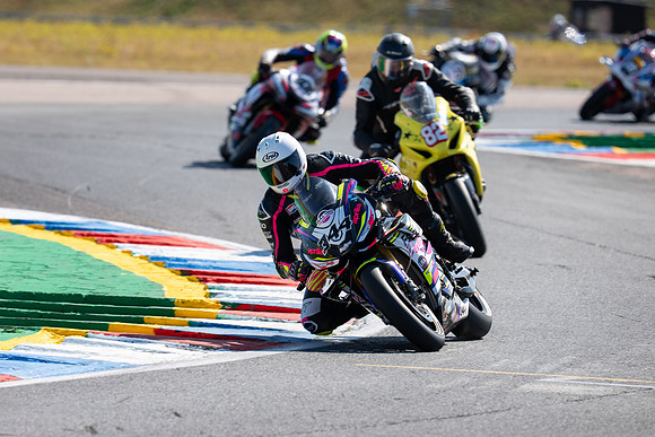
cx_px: 298
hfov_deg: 4.7
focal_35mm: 436
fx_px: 7931
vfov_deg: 3.2
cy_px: 213
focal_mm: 400
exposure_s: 1/400
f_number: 5
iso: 100
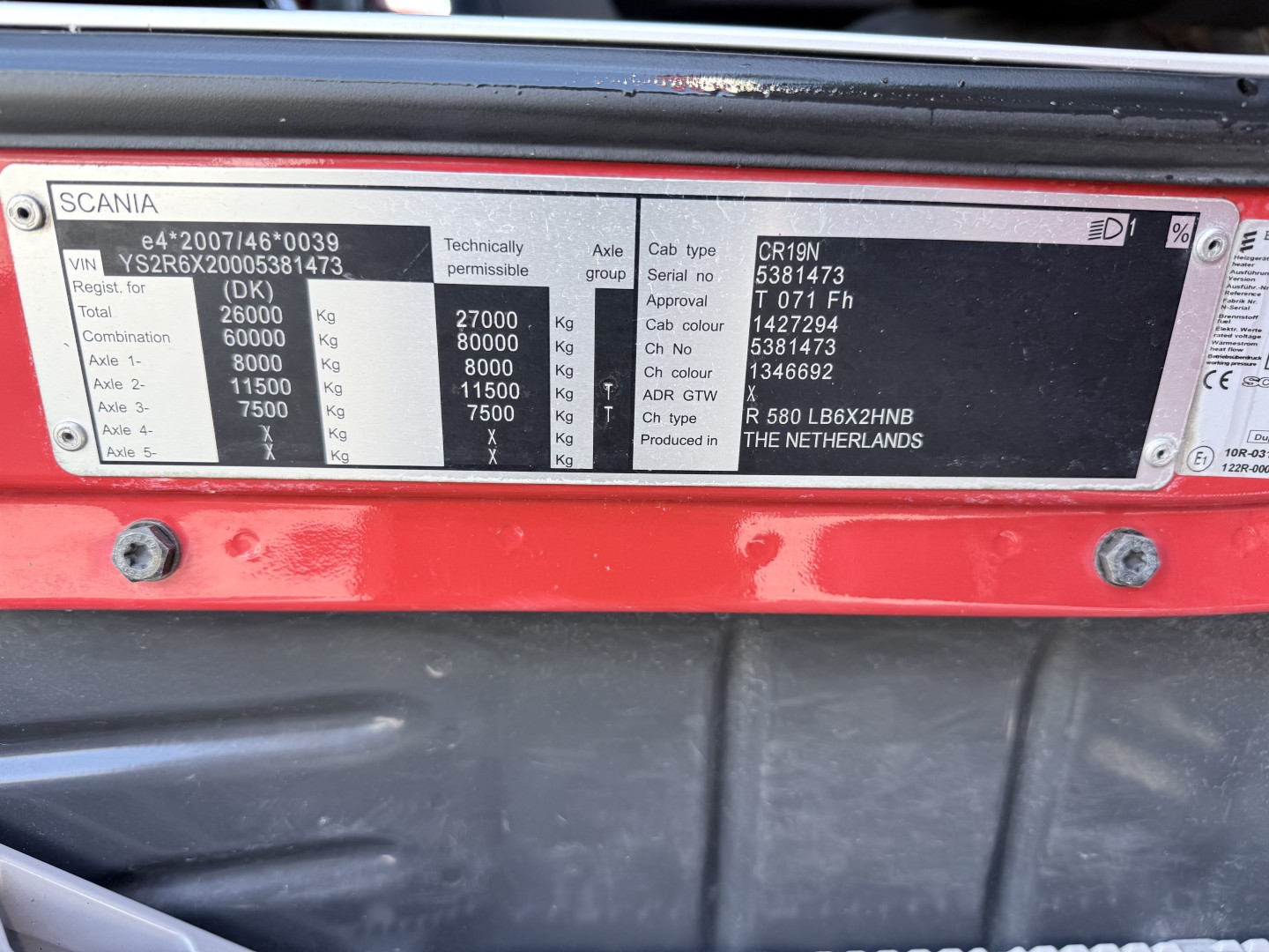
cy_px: 476
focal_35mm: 24
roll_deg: -1.0
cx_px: 634
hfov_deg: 71.6
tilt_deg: -8.3
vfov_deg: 56.8
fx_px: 880
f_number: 1.78
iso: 80
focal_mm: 6.76
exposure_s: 1/127
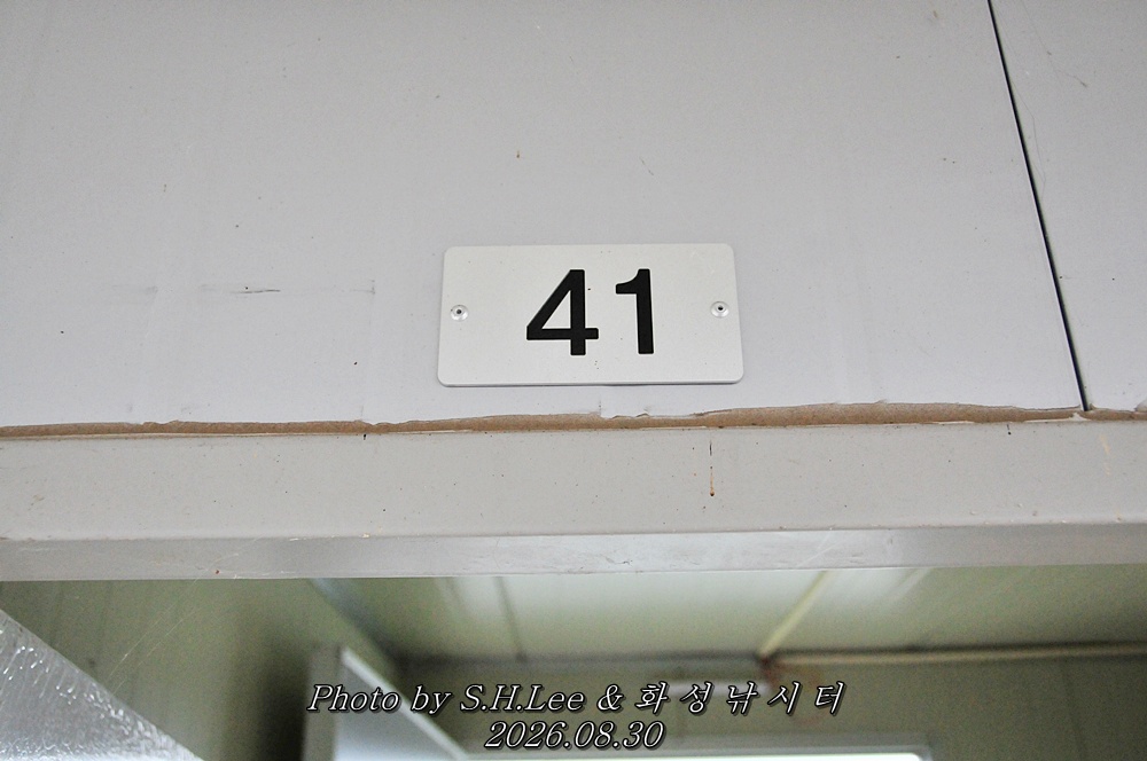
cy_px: 380
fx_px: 1146
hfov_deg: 53.2
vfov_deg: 36.8
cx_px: 574
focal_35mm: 36
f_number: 3.8
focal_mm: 24
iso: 1600
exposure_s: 1/2000
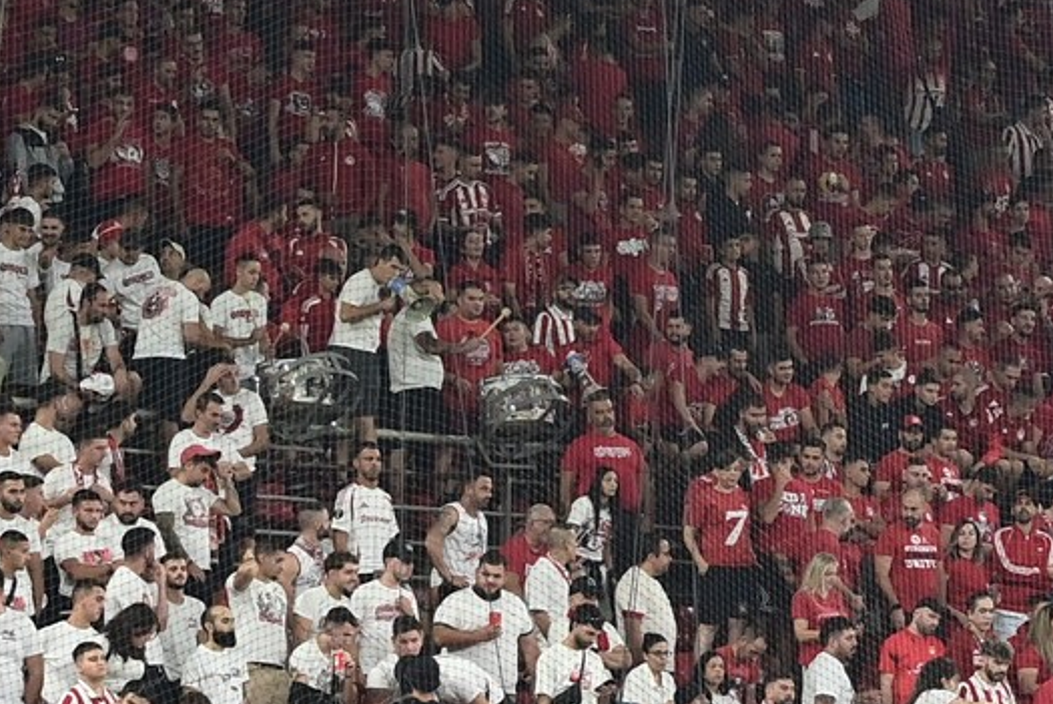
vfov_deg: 5.7
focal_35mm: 240
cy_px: 122
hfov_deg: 8.6
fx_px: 7026
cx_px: 227
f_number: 3.5
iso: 2500
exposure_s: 1/250
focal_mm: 70
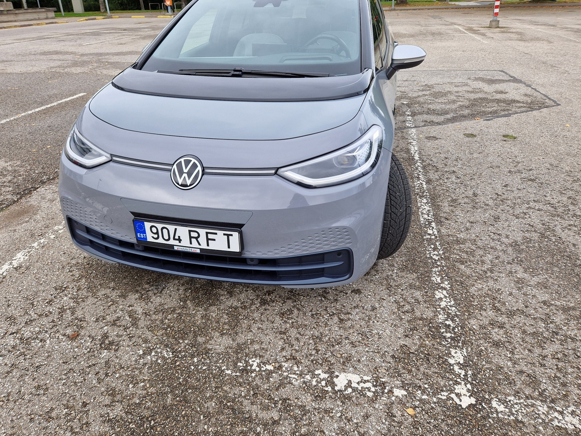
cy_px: 208
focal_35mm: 25
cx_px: 281
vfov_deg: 54.9
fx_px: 420
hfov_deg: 69.4
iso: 50
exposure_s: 1/180
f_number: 1.8
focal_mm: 5.4
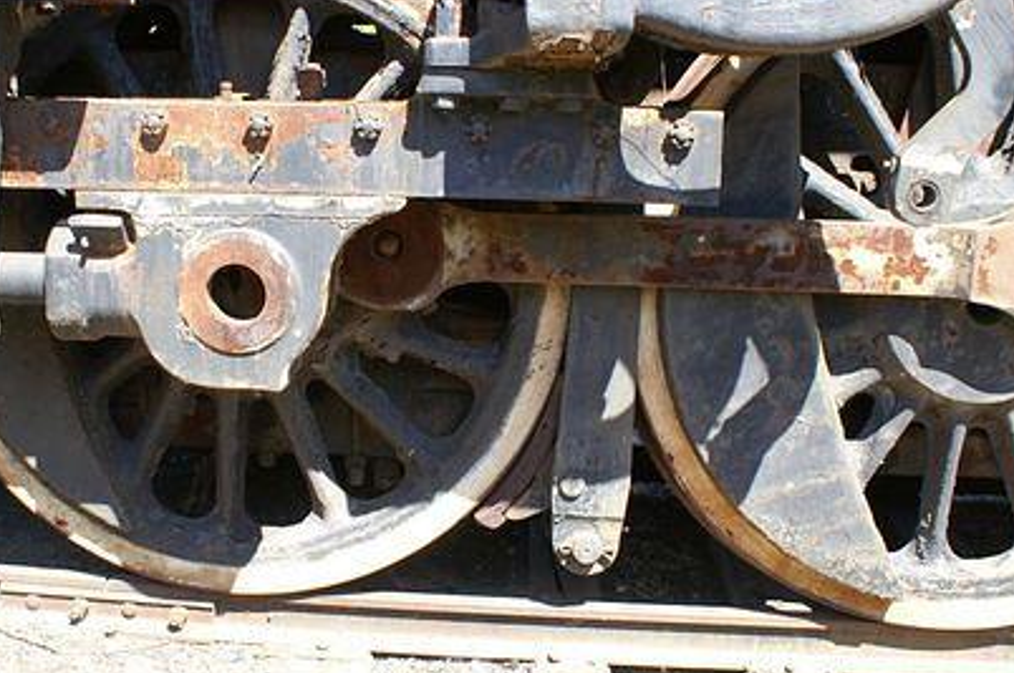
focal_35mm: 43
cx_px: 391
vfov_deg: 31.0
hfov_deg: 45.2
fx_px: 1210
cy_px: 267
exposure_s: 1/60
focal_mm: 18
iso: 100
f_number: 7.1
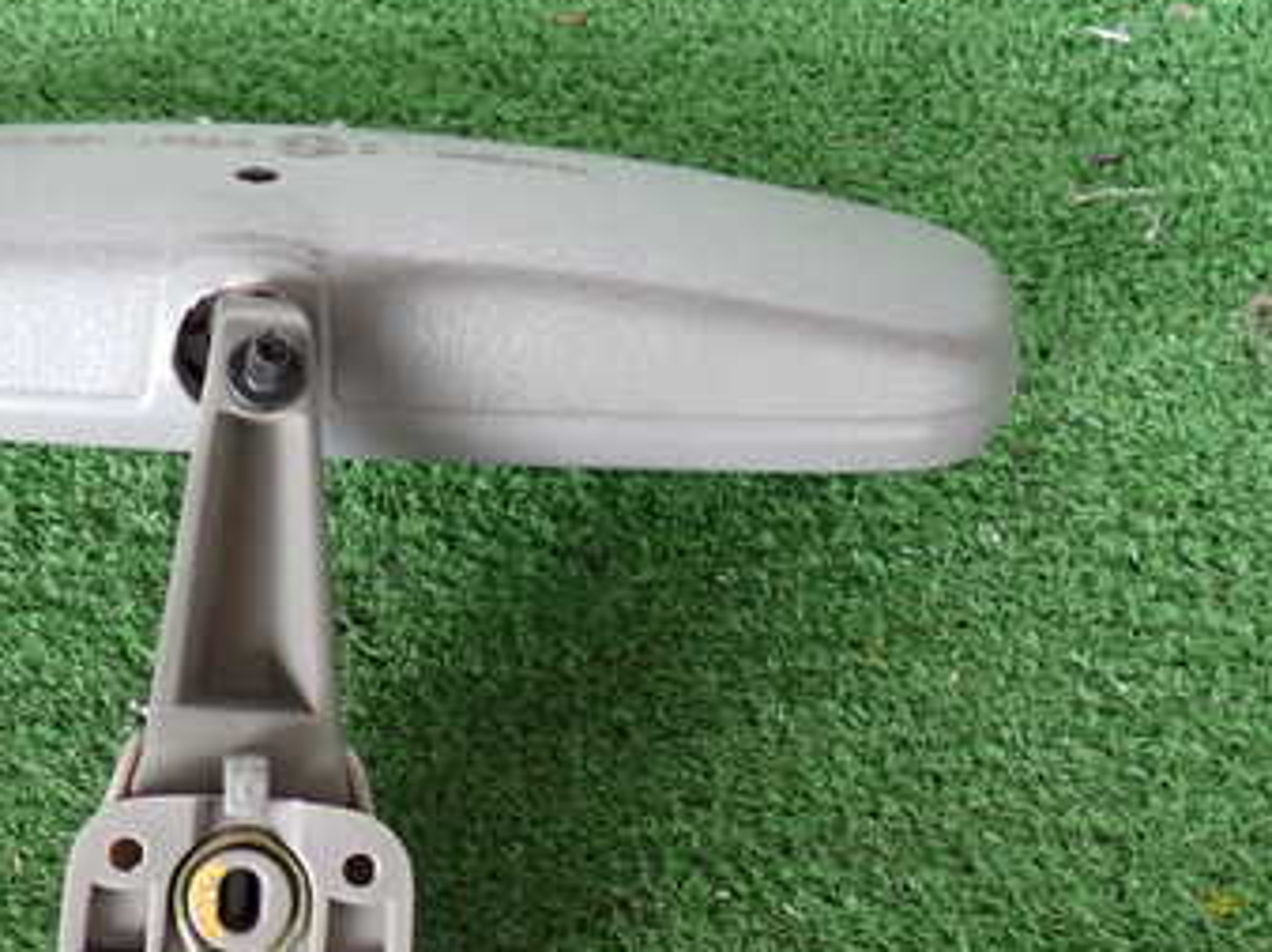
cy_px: 670
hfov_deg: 29.4
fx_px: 2350
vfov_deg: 22.8
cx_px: 211
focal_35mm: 64
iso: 200
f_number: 2.5
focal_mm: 6.37
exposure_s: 1/40
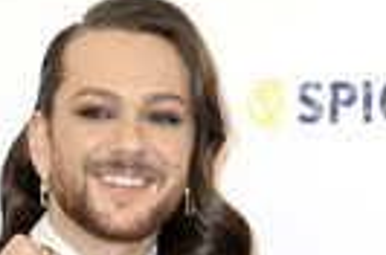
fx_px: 2963
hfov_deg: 7.4
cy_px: 536
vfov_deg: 4.8
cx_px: 102
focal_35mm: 277
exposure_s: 1/250
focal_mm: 92
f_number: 6.3
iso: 400
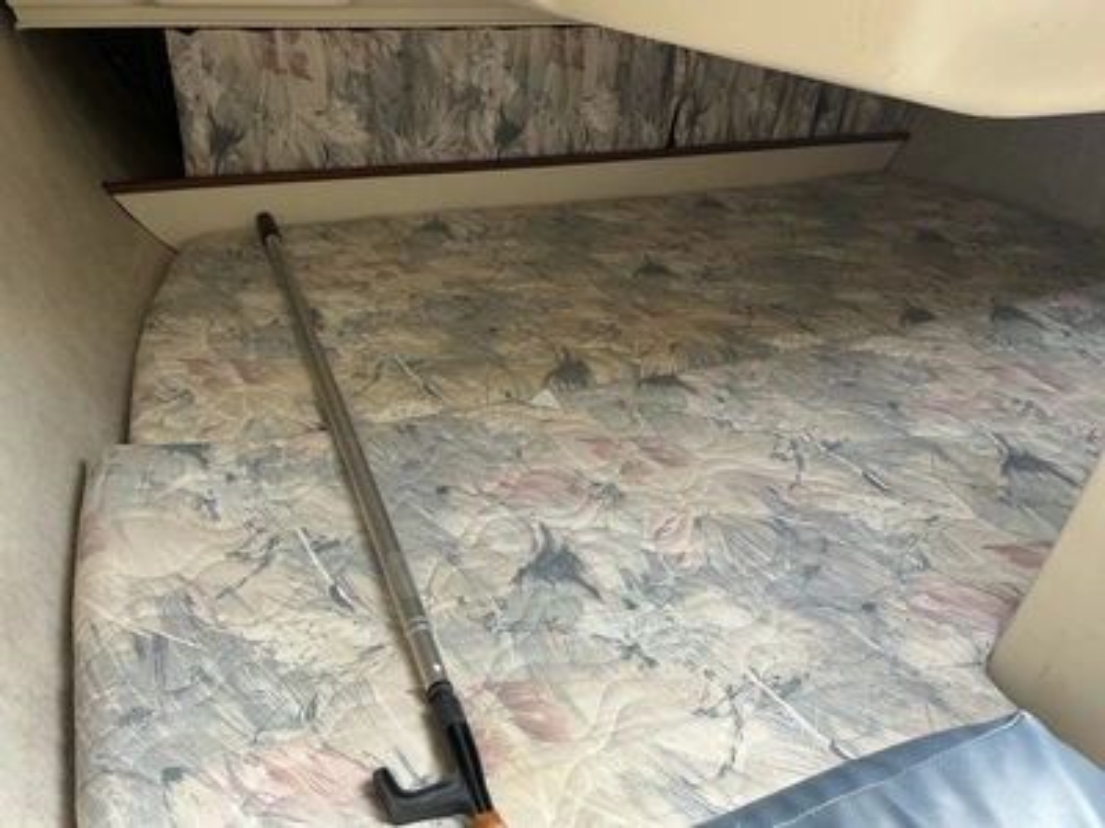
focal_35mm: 28
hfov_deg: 63.4
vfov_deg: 49.7
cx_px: 552
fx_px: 894
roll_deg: -1.2
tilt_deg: -35.0
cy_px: 414
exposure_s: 1/122
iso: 40
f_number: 1.8
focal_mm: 3
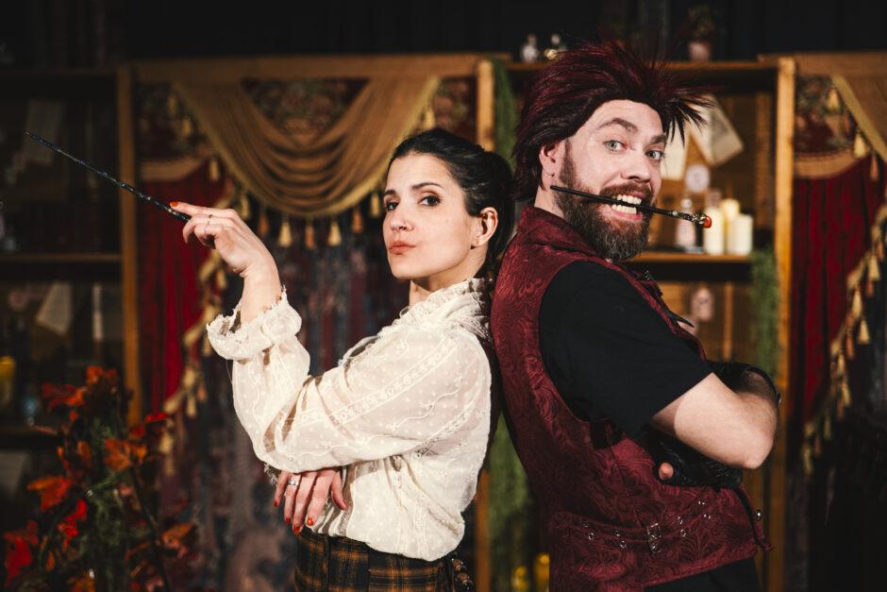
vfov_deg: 26.9
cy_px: 296
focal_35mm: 50
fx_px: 1236
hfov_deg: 39.5
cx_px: 442
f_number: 2.2
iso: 800
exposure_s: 1/320
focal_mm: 50
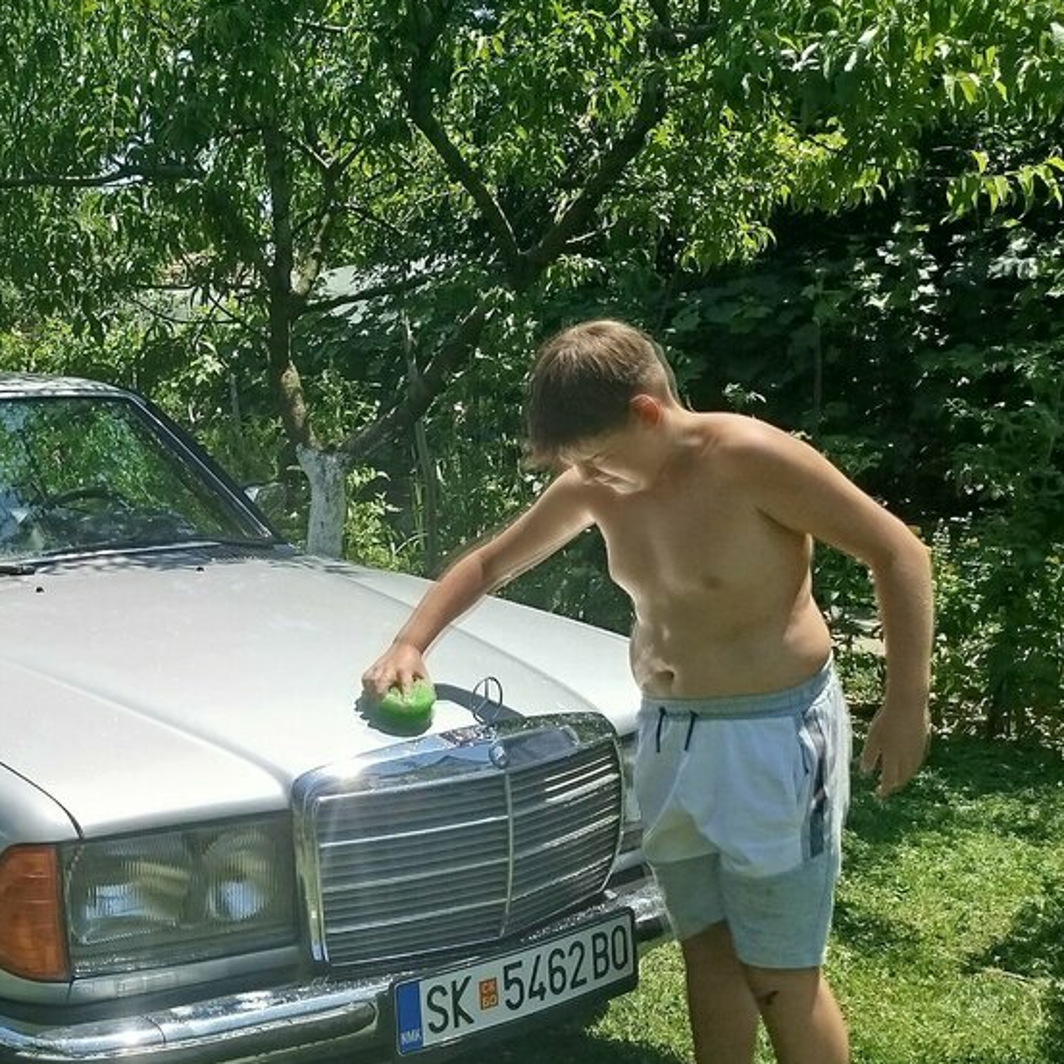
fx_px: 1600
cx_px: -52
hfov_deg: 33.0
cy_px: 629
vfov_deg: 36.7
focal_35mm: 46
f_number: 1.7
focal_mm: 5.31
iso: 50
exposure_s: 1/1145
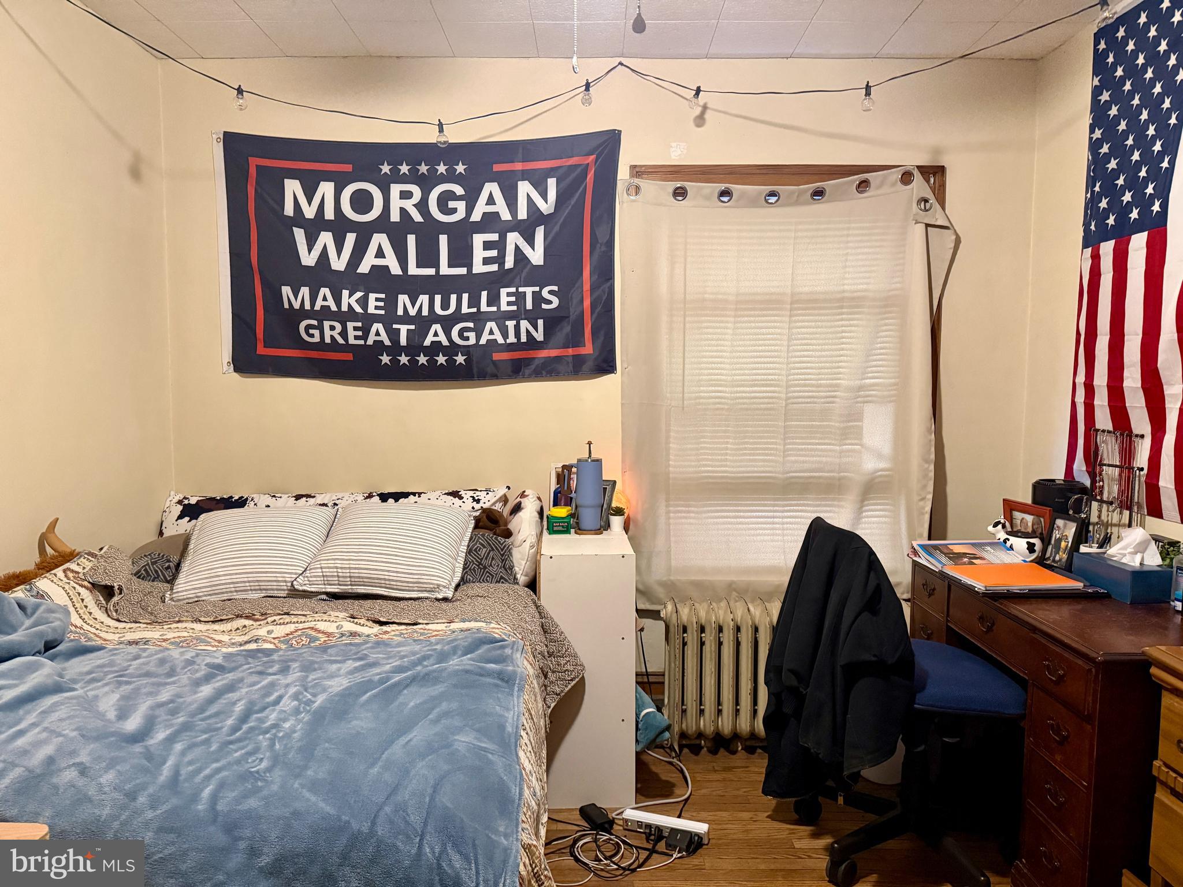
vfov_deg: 56.8
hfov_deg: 71.6
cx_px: 592
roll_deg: +0.4
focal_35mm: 24
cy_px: 444
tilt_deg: -4.3
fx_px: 820
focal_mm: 6.76
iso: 800
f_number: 1.78
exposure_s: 1/40
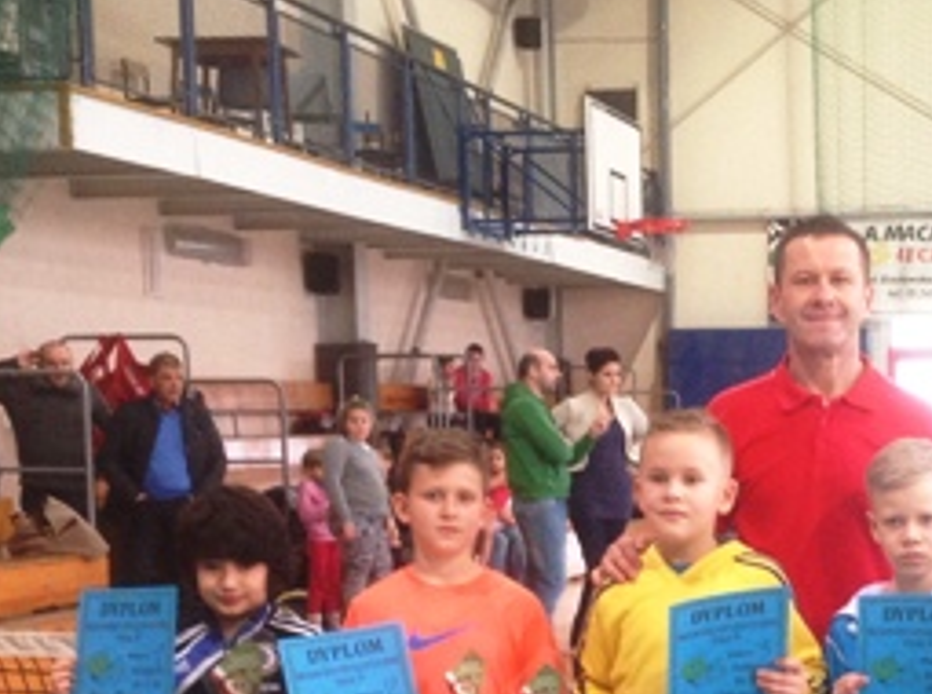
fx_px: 2364
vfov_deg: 16.4
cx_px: 786
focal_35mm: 88
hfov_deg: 21.9
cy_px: 661
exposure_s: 1/15
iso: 125
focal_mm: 4.28
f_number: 2.4
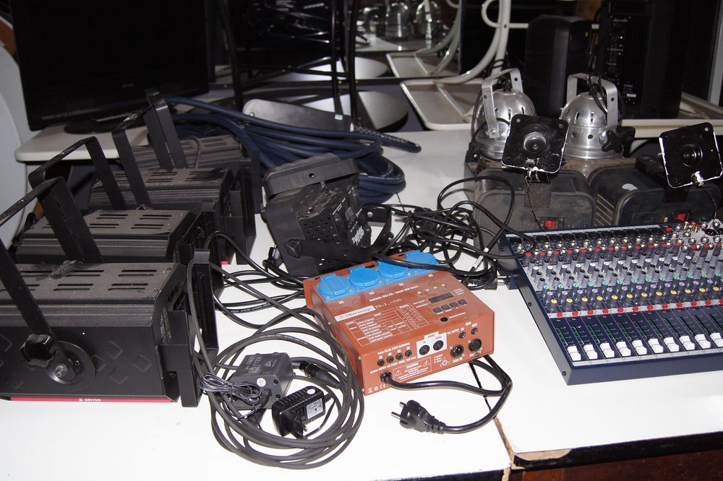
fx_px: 662
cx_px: 362
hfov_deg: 57.2
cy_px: 240
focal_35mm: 33
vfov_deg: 39.9
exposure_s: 1/60
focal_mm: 22
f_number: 4
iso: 400
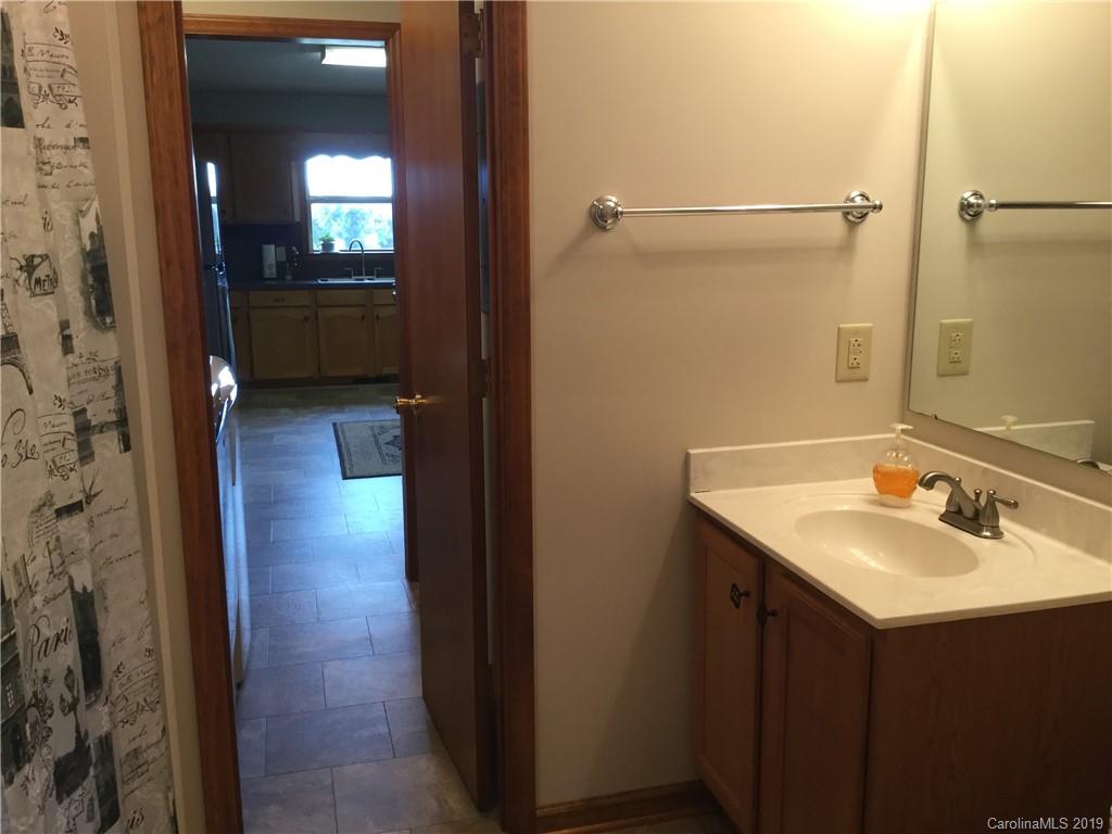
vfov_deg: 45.4
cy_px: 417
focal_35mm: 31
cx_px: 556
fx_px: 996
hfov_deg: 58.4
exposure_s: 1/33
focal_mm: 3.3
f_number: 2.4
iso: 80
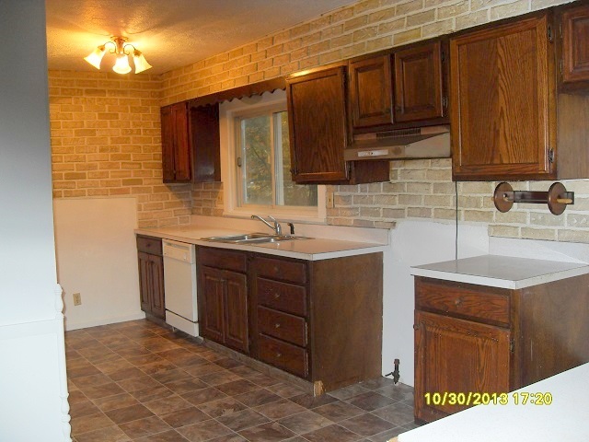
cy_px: 221
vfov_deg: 41.8
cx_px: 294
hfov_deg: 54.0
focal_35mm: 34
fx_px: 579
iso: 120
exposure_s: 1/45
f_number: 2.8
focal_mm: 6.3
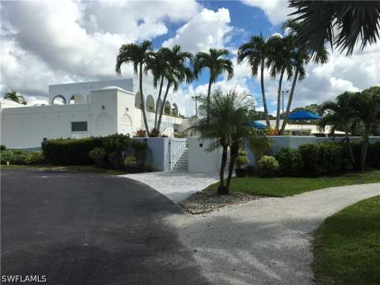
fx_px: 318
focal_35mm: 29
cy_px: 142
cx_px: 190
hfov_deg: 61.7
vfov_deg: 48.2
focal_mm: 4.15
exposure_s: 1/2959
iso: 25
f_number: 2.2
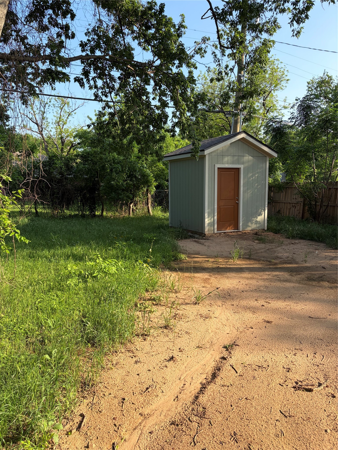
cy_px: 225
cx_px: 169
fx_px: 338
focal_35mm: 26
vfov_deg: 67.3
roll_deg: -0.2
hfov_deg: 53.1
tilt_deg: -5.5
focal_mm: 5.96
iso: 50
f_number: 1.6
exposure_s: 1/1099
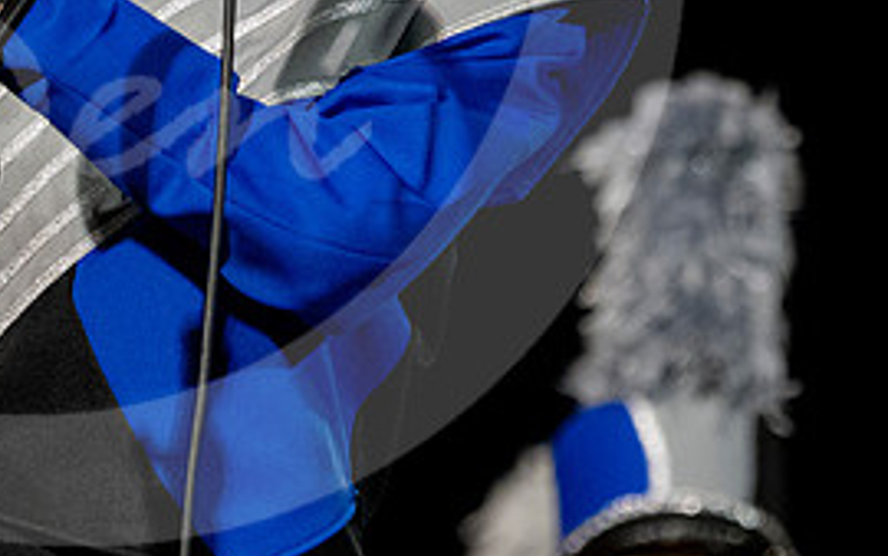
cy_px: -86
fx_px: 15350
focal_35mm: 634
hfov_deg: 3.3
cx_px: 471
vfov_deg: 2.1
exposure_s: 1/500
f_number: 2.8
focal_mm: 135
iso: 4000
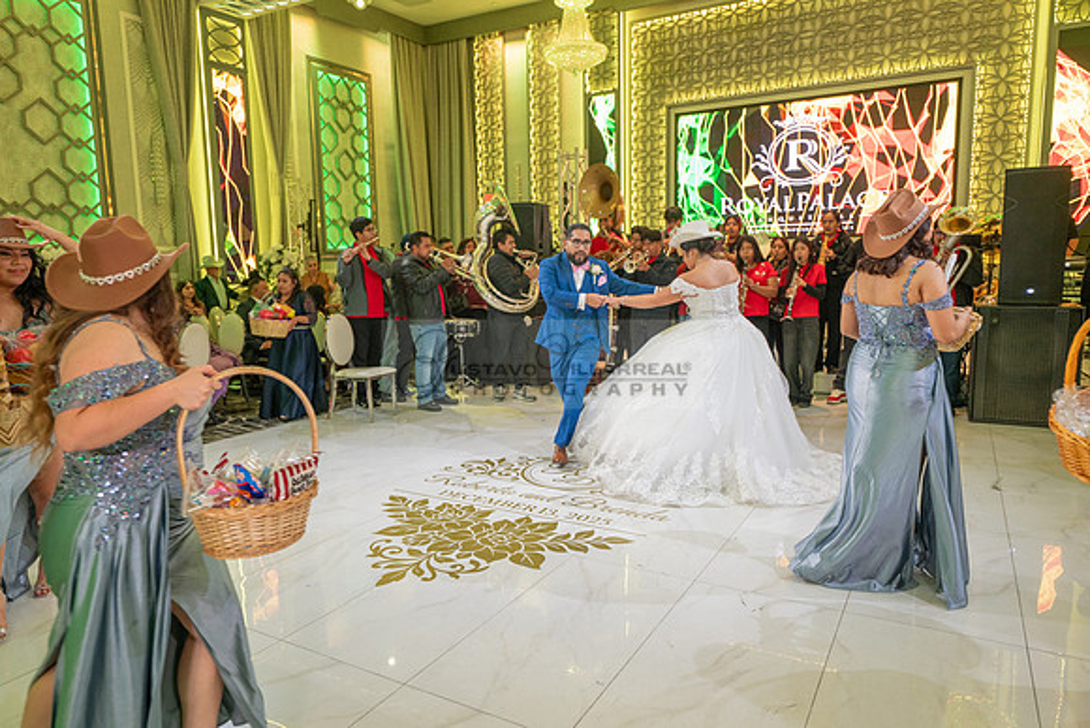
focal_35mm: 24
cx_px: 545
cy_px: 364
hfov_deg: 73.7
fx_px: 727
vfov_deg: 53.2
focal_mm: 24
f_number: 2.8
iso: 1250
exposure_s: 1/200
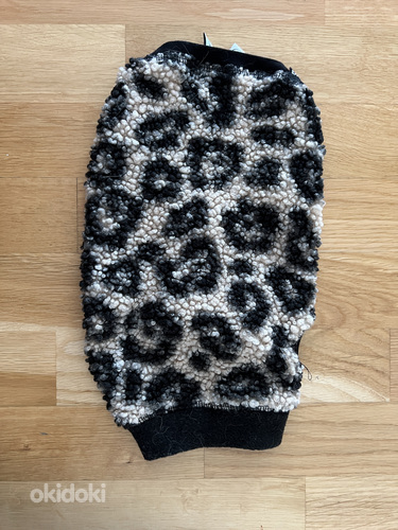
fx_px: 399
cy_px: 265
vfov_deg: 67.3
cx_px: 199
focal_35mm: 26
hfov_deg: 53.1
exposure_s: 1/45
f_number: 1.5
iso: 500
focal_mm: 5.7
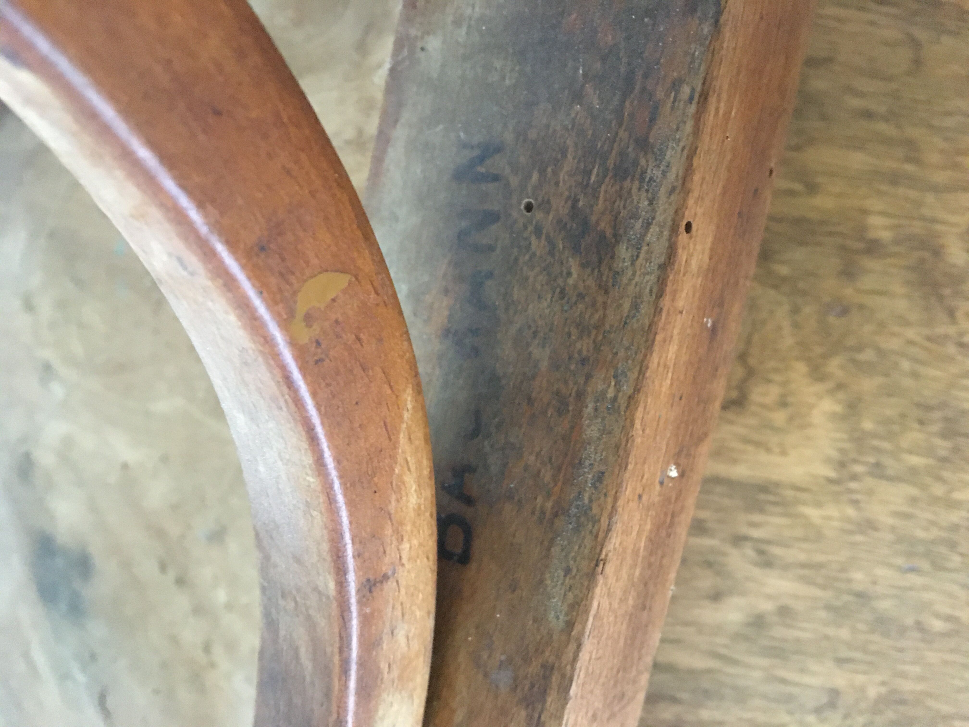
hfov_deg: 61.7
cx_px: 484
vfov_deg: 48.2
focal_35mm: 29
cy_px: 364
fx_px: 812
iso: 320
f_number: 2.2
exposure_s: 1/17
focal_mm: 4.15
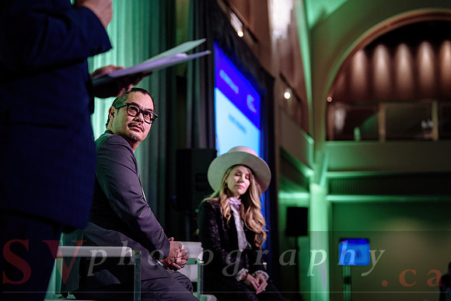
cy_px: 142
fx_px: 989
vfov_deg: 17.3
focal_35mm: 79
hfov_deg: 25.7
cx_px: 216
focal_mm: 70
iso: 1250
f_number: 2.8
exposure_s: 1/125
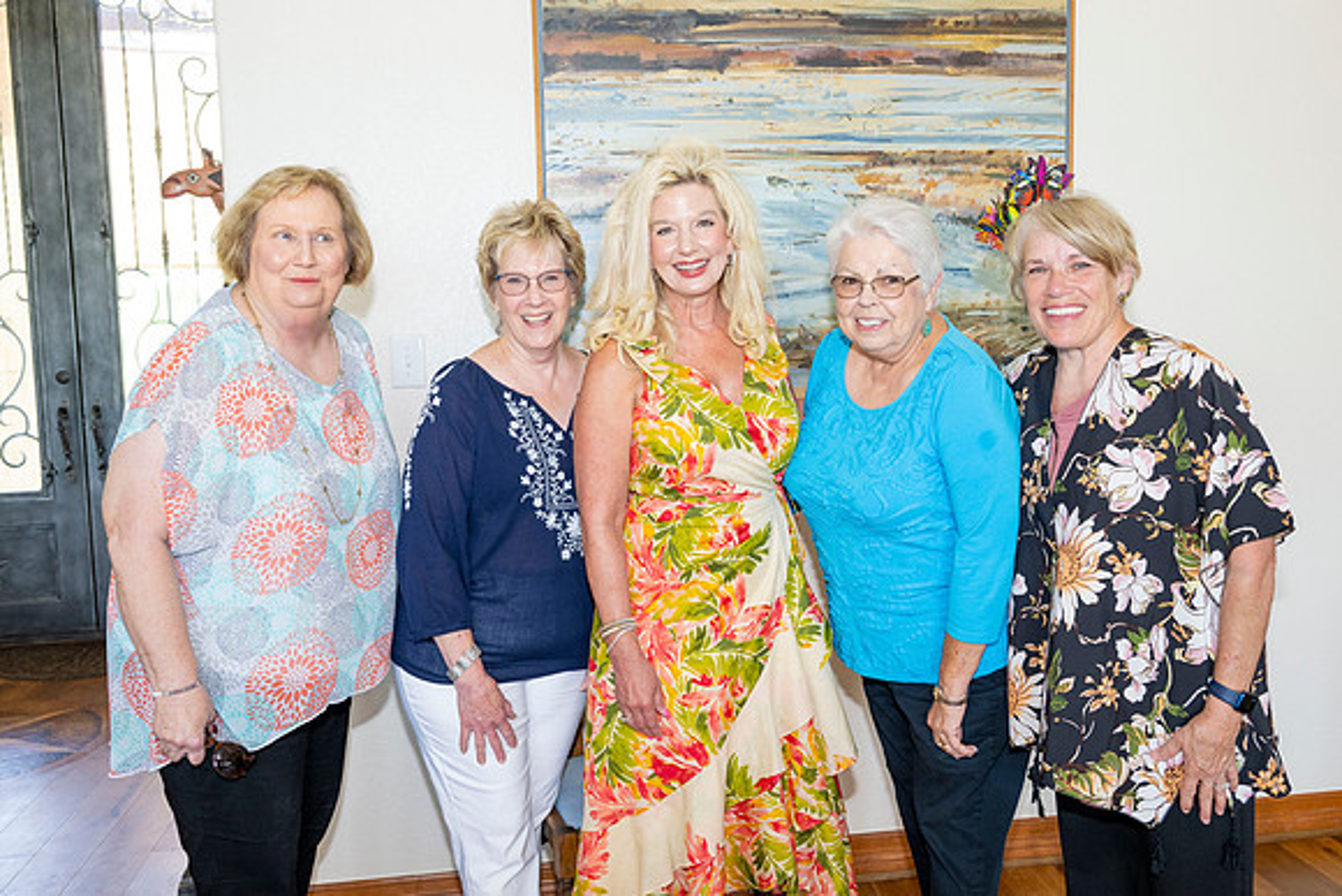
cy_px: 432
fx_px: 1197
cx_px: 695
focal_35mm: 32
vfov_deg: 41.0
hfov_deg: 58.5
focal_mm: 31
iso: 800
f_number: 5.6
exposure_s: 1/60
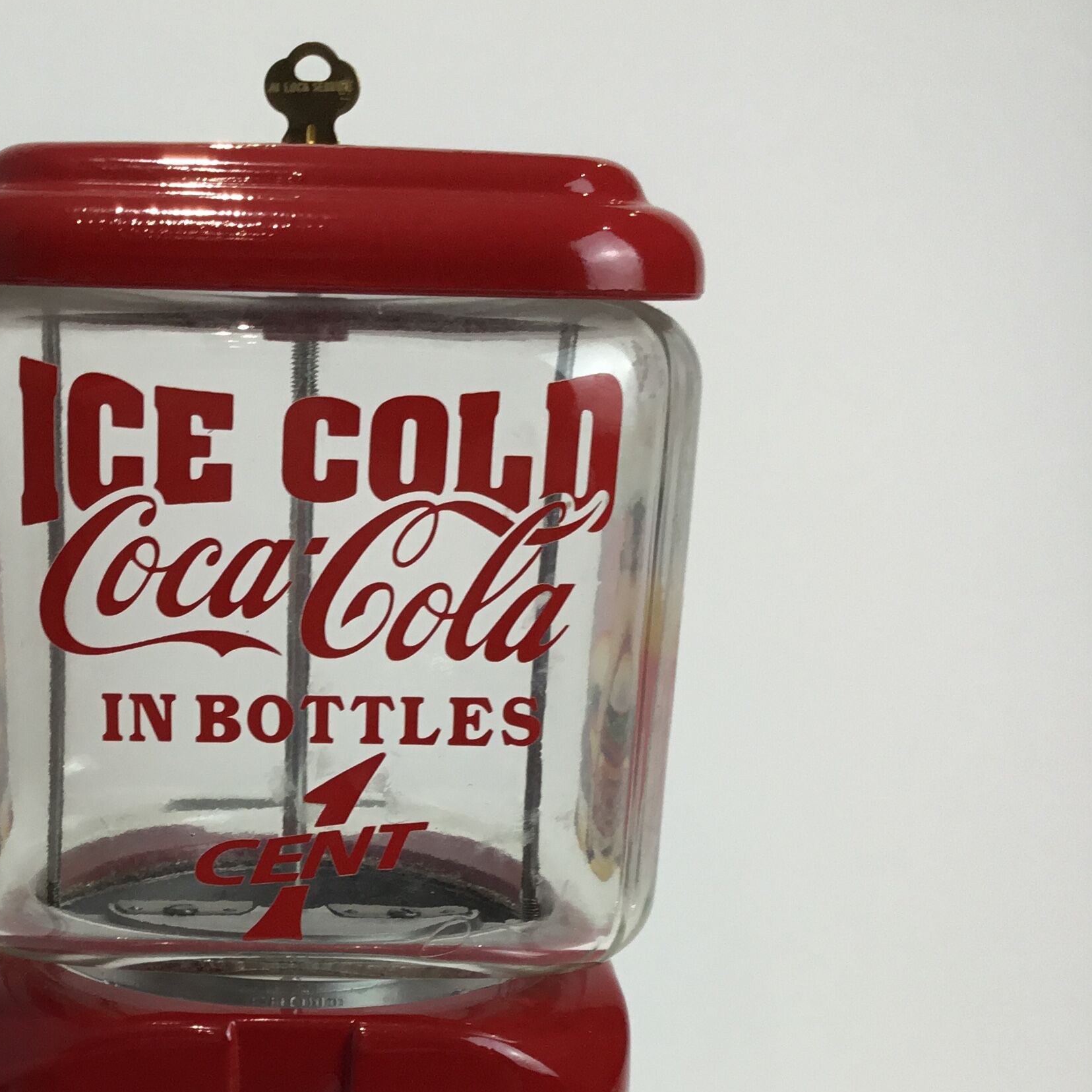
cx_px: 291
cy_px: 985
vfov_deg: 30.2
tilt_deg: -18.0
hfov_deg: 31.2
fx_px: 1927
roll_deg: +0.1
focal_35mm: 54
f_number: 2.4
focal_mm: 3.3
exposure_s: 1/50
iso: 32
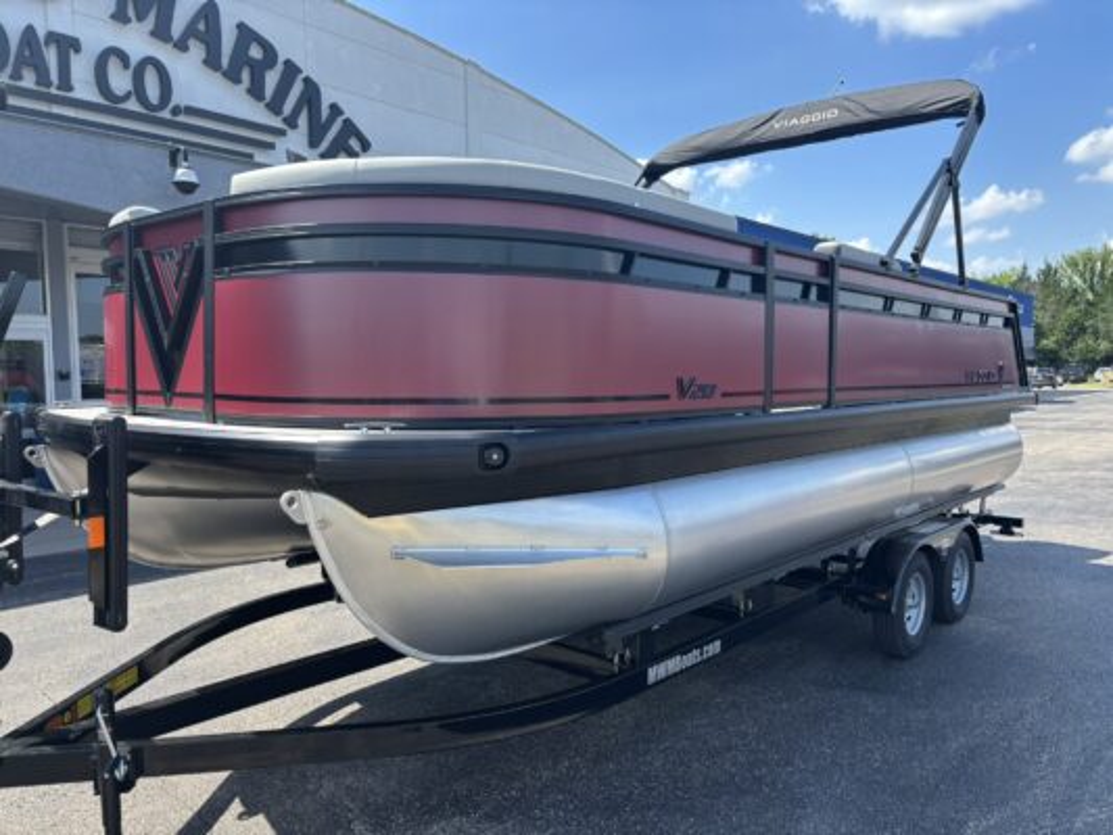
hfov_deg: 67.3
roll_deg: +1.2
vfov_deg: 53.1
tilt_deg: -3.1
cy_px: 418
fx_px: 836
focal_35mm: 26
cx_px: 556
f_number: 1.6
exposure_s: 1/1092
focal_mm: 5.96
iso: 50
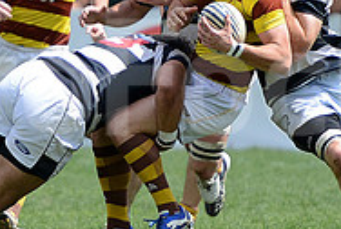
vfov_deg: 2.3
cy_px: 74
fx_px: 5702
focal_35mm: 601
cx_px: 27
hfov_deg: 3.4
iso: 320
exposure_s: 1/2000
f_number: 2.8
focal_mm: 195
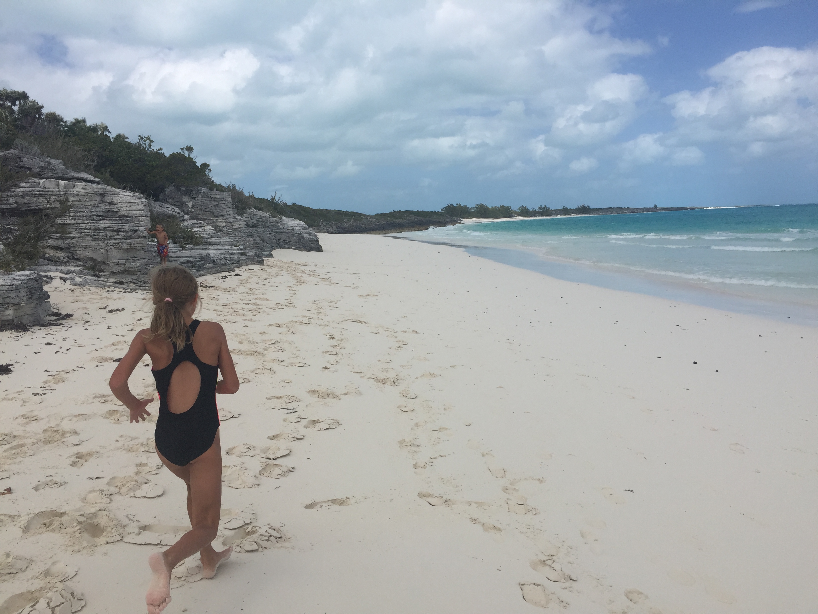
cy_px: 307
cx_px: 409
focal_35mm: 29
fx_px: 685
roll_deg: +0.4
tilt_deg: -6.0
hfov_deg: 61.7
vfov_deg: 48.2
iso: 32
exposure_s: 1/5650
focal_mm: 4.15
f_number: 2.2
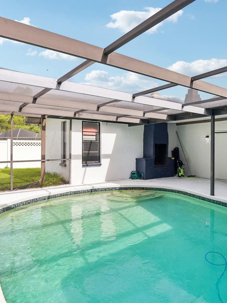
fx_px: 210
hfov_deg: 51.4
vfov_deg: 71.6
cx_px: 197
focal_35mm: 24
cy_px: 155
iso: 400
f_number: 8
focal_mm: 16
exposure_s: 1/400
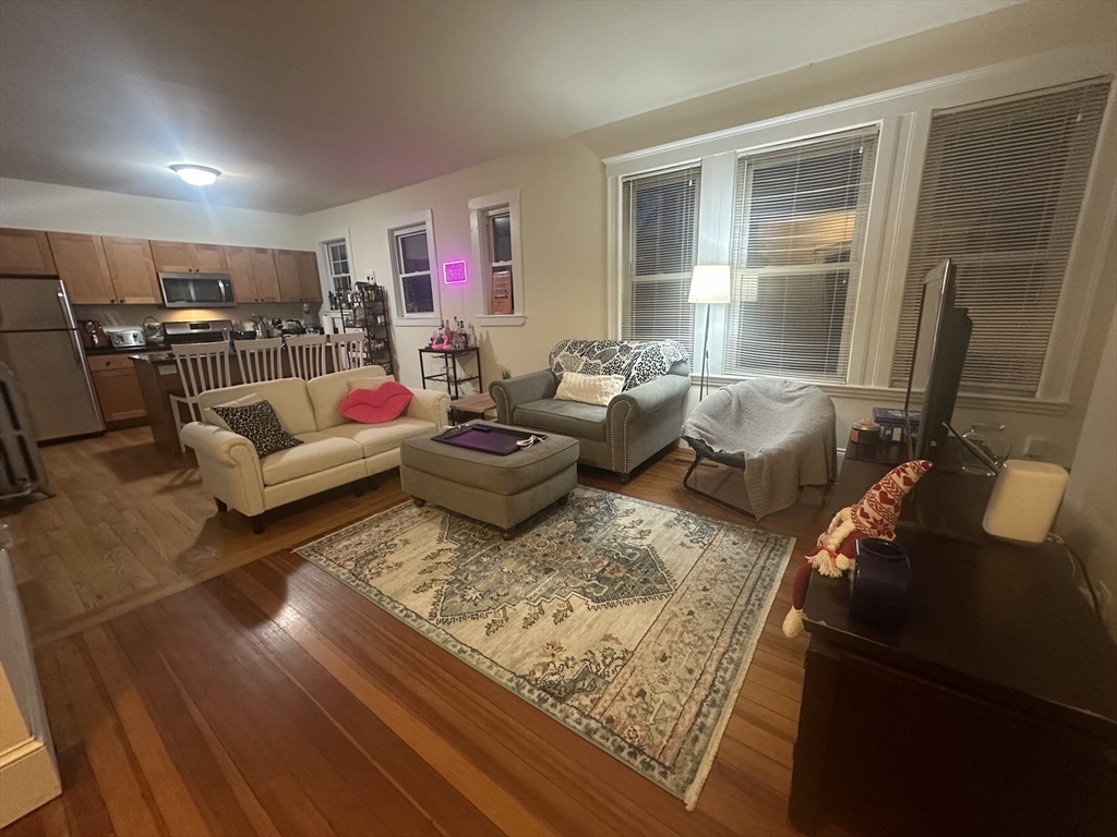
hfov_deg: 102.1
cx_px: 558
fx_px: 452
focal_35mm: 14
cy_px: 418
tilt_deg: -14.6
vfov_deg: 85.7
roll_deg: +1.3
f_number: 2.2
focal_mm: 2.22
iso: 500
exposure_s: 1/60
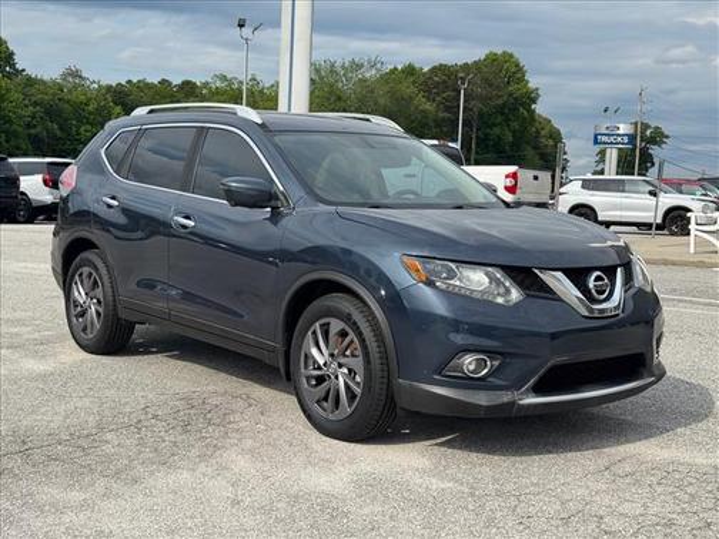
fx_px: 997
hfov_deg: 39.7
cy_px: 270
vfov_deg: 30.3
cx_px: 360
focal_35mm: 48
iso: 64
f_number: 1.78
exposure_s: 1/3425
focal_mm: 6.76
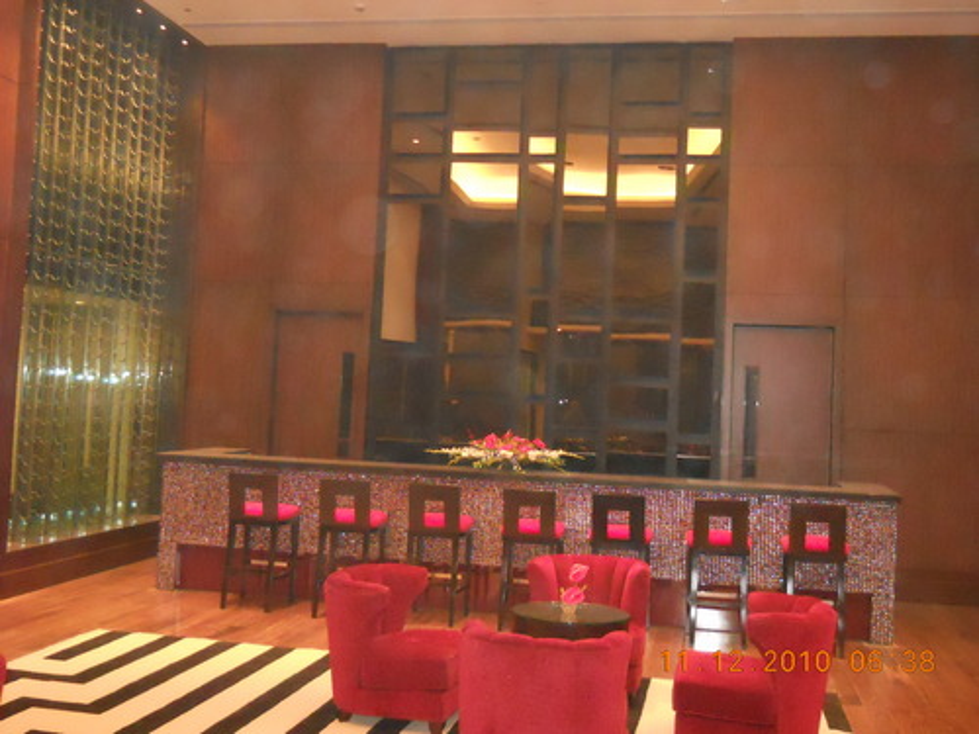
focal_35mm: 41
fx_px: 1160
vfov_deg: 35.1
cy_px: 367
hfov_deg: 45.8
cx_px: 490
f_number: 3.1
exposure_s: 1/30
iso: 1000
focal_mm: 6.72
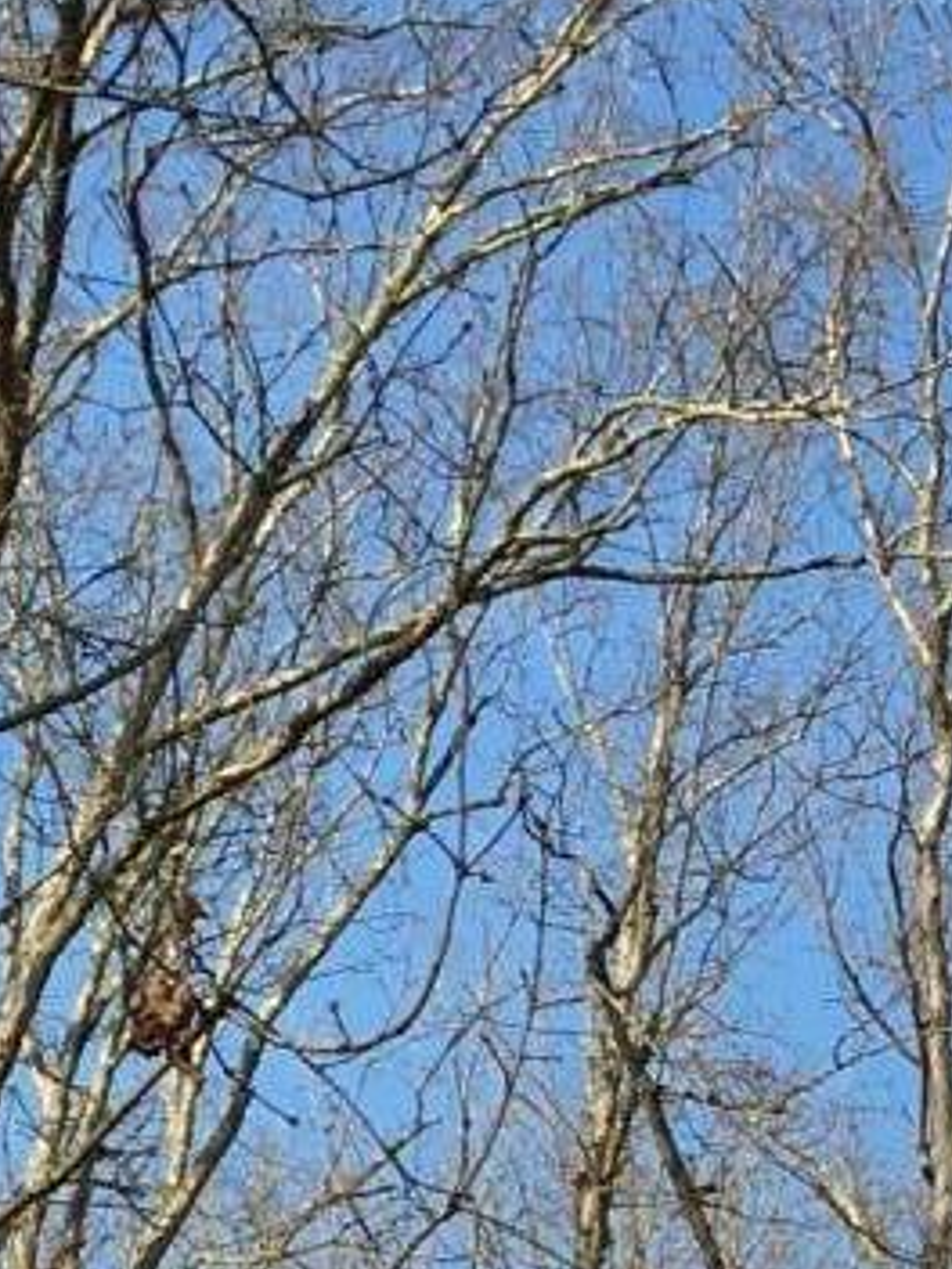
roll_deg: -0.9
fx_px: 6050
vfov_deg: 10.8
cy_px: 2657
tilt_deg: +14.2
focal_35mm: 165
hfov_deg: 8.7
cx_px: 1630
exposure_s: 1/793
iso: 25
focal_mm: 4.15
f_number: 2.2
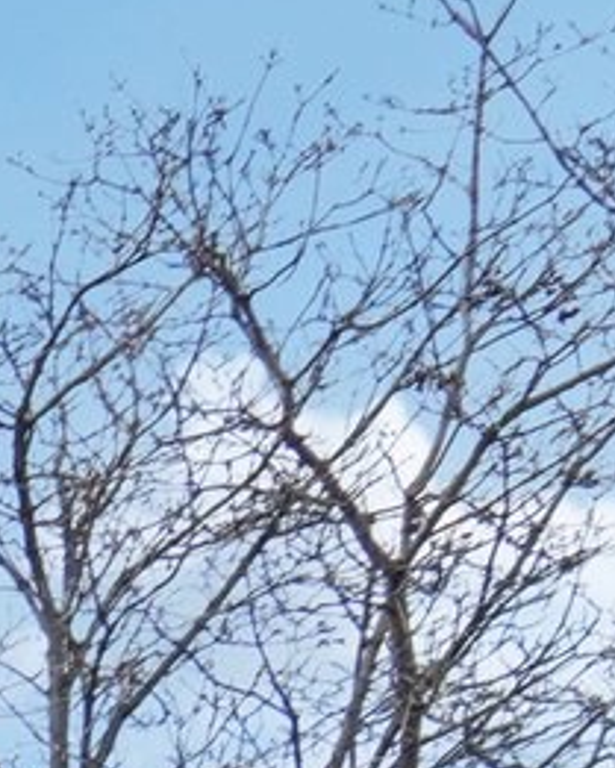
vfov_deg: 8.8
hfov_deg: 5.7
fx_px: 4525
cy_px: 1829
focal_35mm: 199
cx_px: -2386
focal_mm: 18
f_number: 8
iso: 400
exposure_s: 1/640
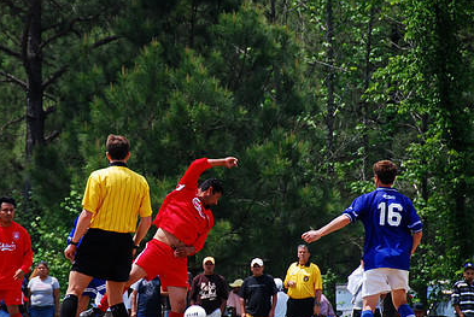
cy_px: 229
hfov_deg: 4.6
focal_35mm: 443
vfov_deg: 3.1
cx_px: 188
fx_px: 5839
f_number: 5.6
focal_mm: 200
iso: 100
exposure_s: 1/320
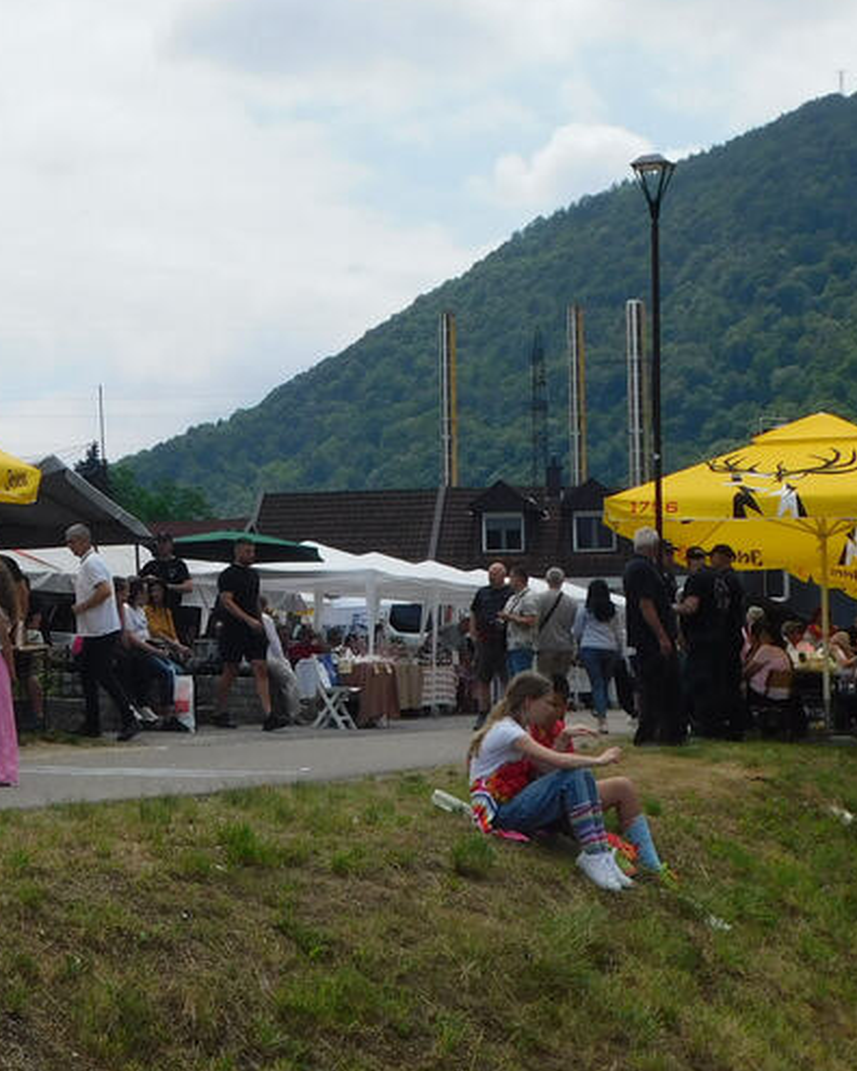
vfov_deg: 26.7
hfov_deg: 21.3
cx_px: 175
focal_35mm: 71
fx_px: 2251
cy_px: 439
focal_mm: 5.3
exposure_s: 1/640
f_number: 6.4
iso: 125
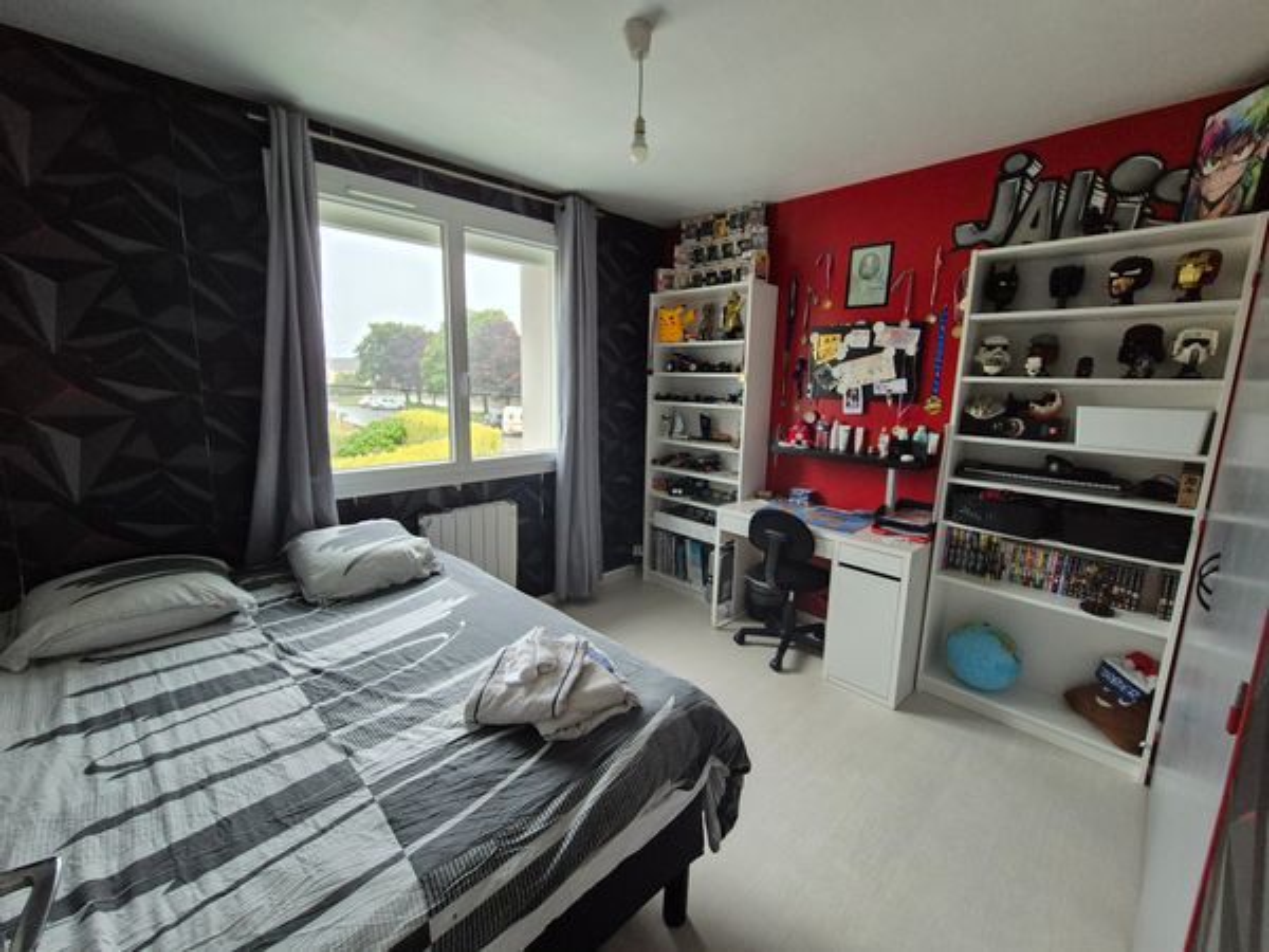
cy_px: 476
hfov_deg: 106.2
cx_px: 634
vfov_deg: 89.9
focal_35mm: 13
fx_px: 477
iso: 400
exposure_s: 1/50
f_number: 2.2
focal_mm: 2.2
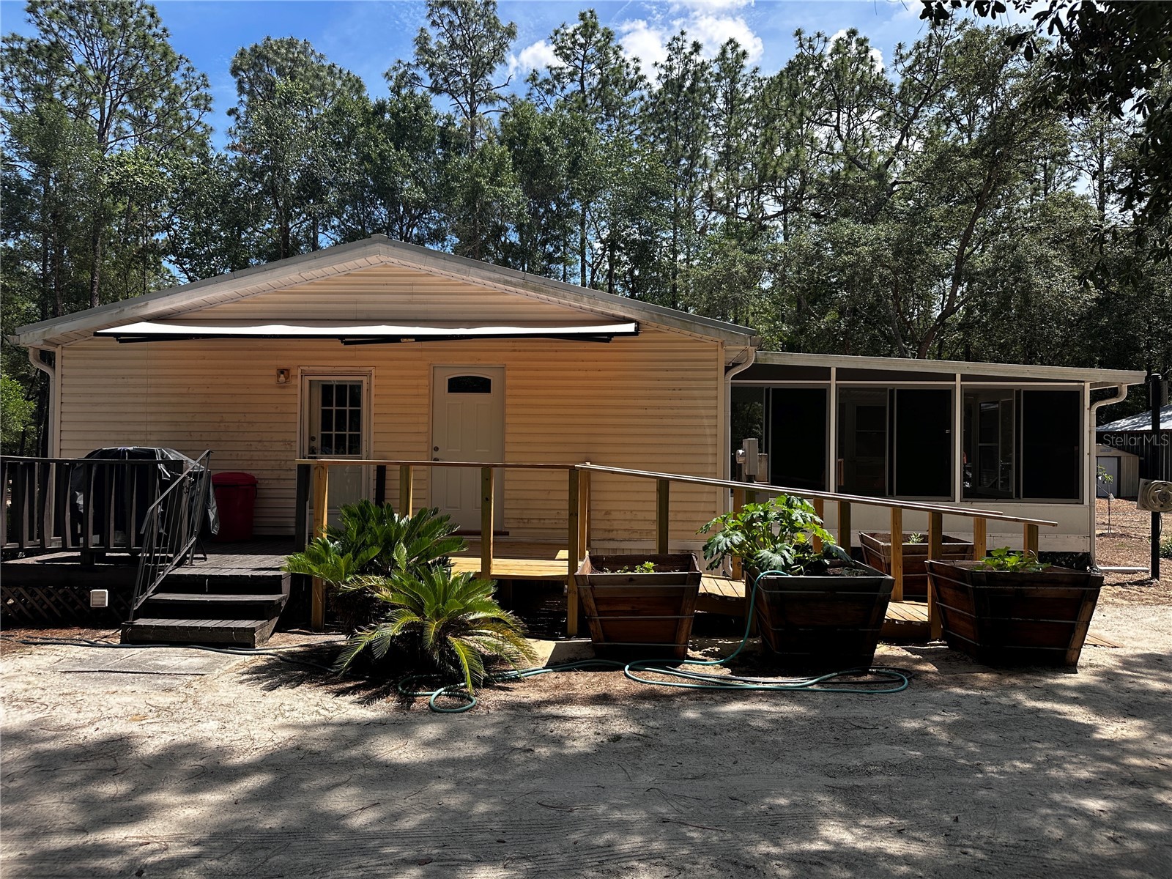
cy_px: 440
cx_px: 586
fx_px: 813
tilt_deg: +1.5
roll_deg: +0.2
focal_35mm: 24
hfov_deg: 71.6
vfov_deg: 56.8
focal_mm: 6.86
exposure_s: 1/2070
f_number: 1.78
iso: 80
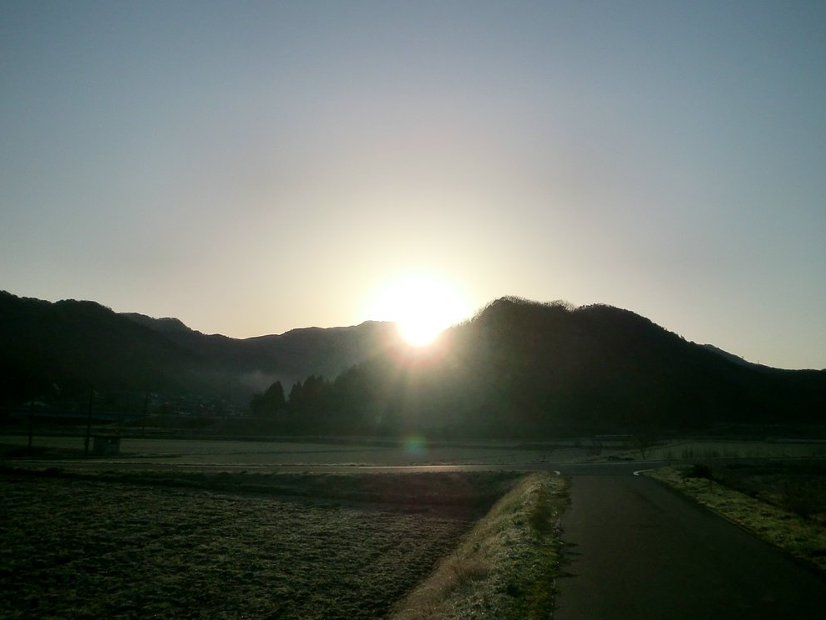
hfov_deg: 61.7
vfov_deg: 48.2
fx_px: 692
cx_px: 419
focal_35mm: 29
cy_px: 301
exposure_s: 1/640
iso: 64
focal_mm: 4.65
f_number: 7.8
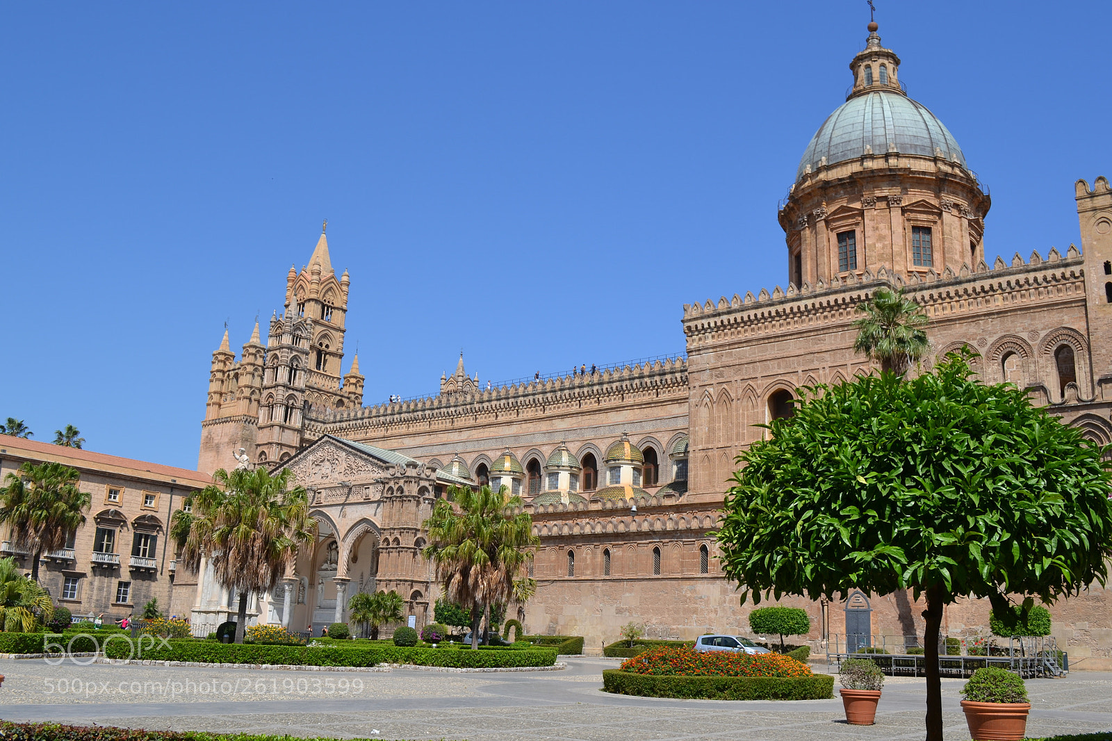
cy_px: 370
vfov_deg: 40.0
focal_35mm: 33
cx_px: 556
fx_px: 1019
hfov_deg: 57.2
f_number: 8
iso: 100
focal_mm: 22
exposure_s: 1/250
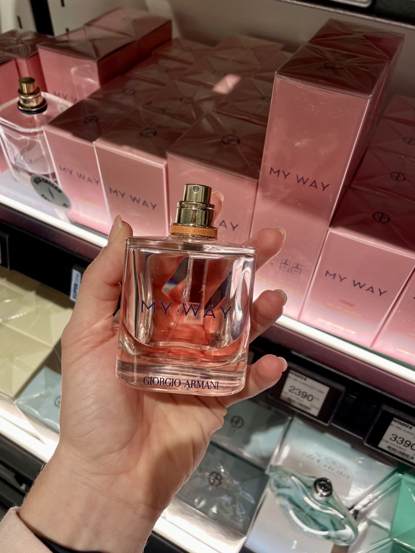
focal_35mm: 26
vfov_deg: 67.3
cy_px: 276
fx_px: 415
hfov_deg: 53.1
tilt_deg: -47.9
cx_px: 208
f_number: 1.6
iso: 40
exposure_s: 1/243
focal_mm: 4.2
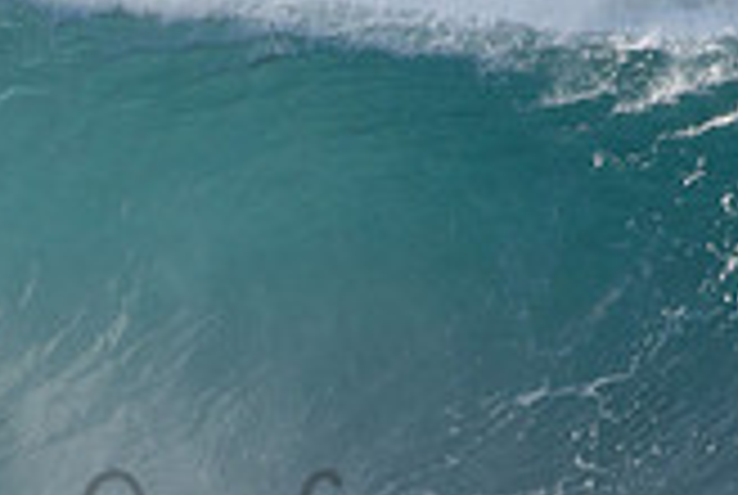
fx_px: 54402
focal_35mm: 2649
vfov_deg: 0.5
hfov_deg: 0.8
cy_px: 502
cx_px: 274
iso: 280
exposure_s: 1/2000
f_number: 5.6
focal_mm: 500
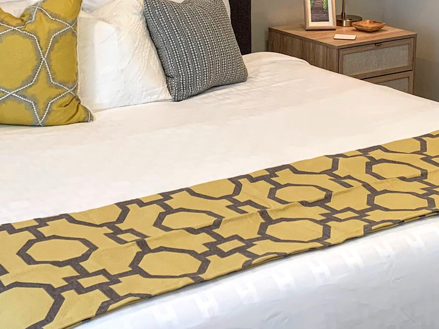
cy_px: 34
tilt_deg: -10.0
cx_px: 199
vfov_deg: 19.5
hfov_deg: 26.3
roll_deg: +1.0
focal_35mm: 74
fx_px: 938
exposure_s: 1/120
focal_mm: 4.25
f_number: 1.8
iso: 80
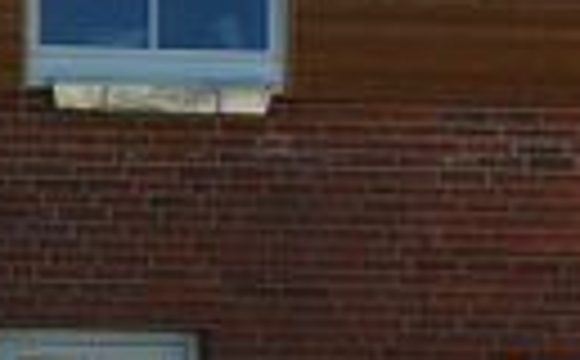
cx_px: -229
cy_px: 54
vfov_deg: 3.7
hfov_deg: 5.9
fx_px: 5615
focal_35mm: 356
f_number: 3.9
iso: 50
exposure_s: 1/500
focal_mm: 12
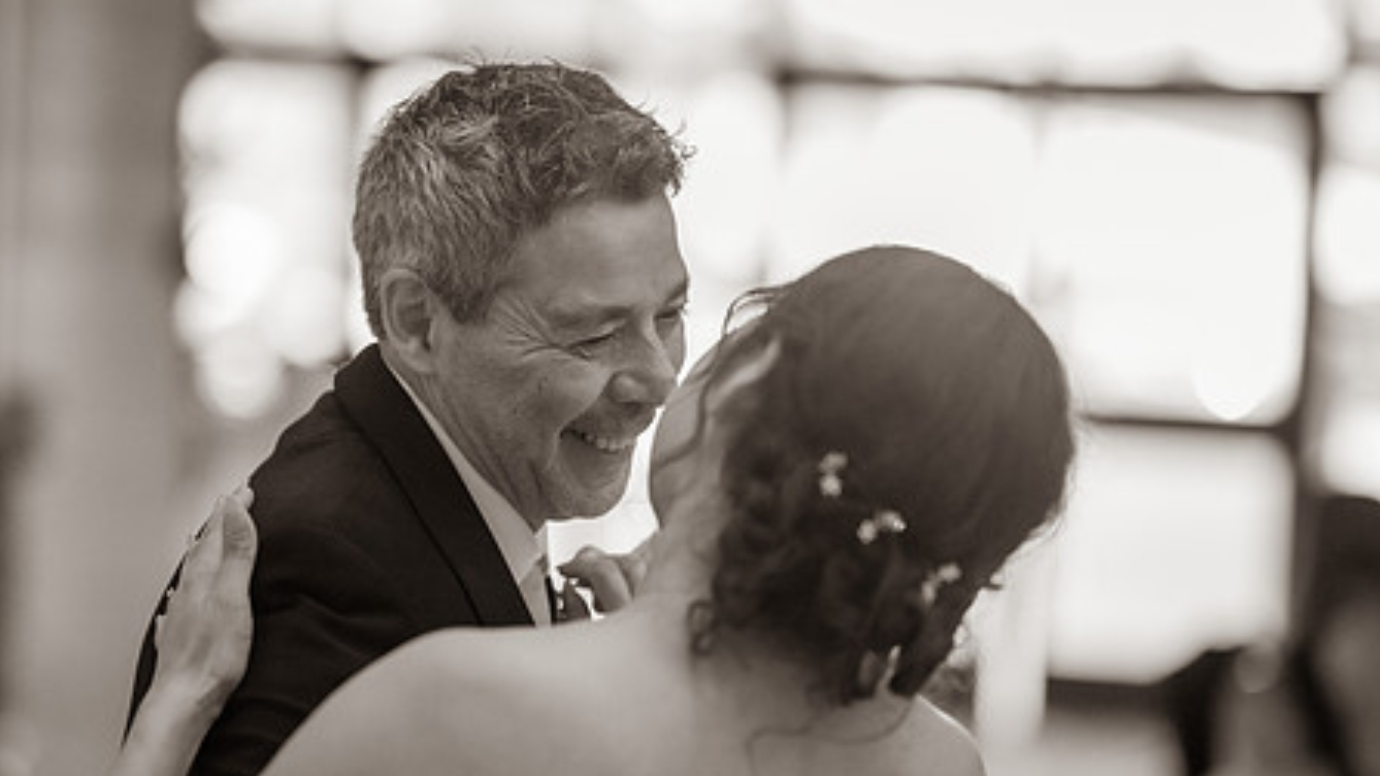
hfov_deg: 16.2
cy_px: 469
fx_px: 4831
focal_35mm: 132
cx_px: 556
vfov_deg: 9.2
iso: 640
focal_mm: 85
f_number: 1.4
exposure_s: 1/160
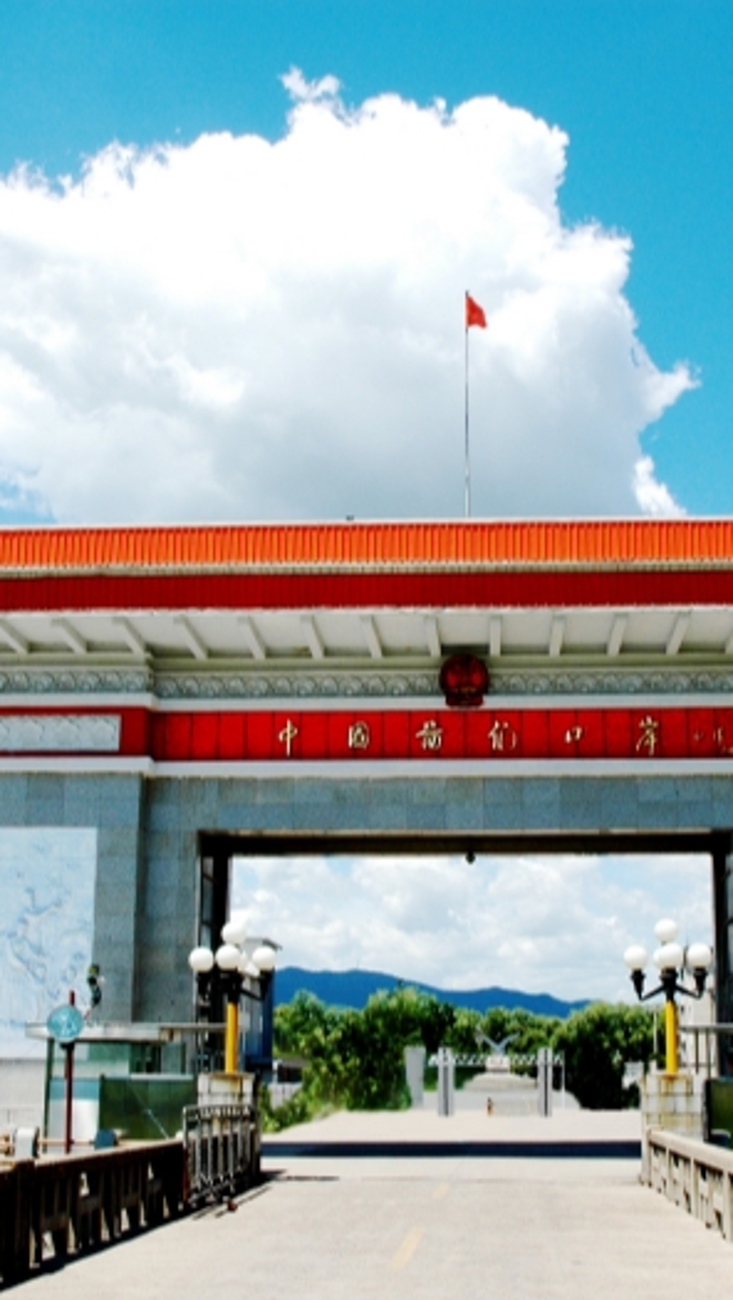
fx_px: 1483
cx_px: 436
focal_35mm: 43
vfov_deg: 47.3
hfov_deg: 27.7
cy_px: 655
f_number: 11
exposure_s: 1/200
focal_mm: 18
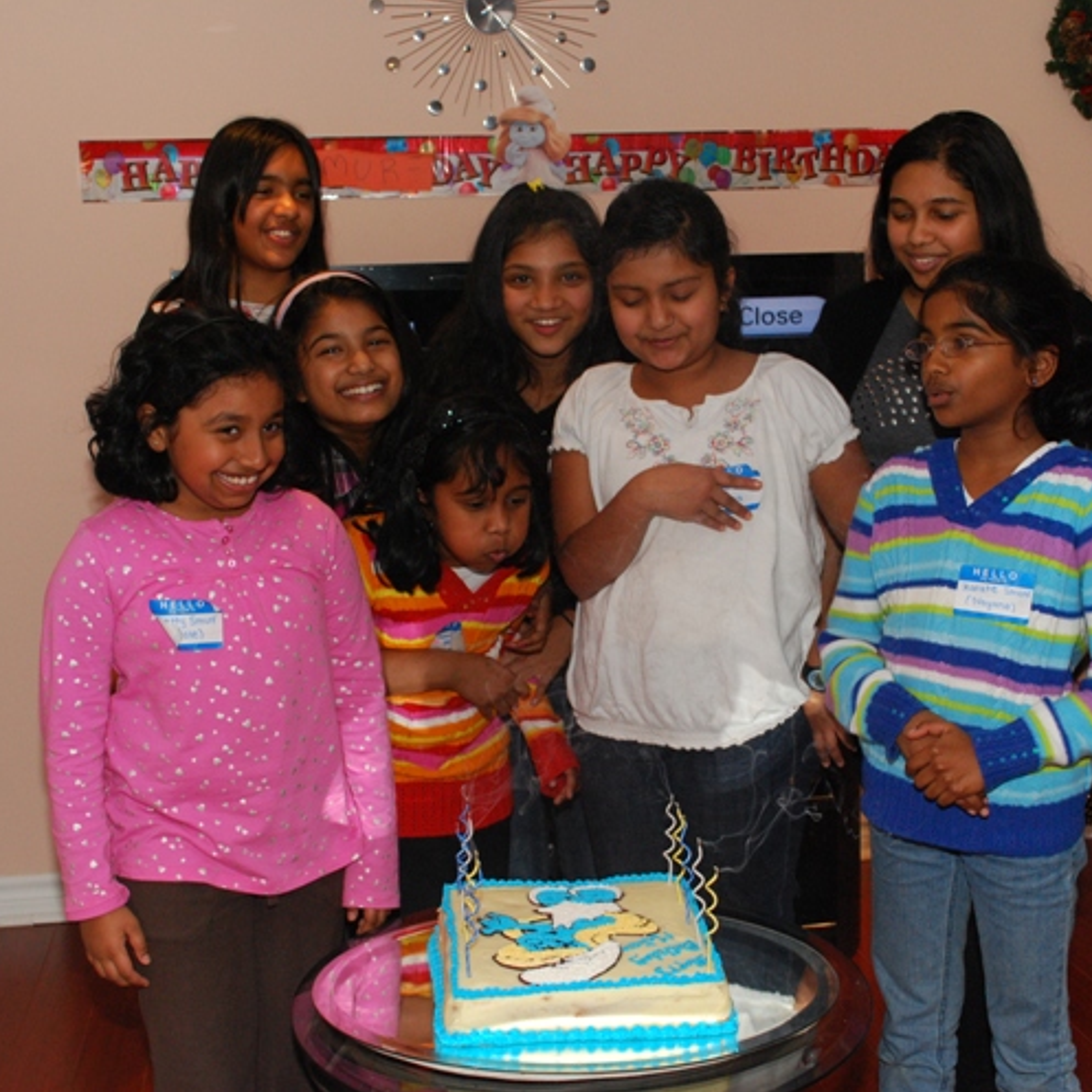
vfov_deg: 36.8
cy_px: 547
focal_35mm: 46
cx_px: 566
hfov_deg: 36.8
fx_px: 1642
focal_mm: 24
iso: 800
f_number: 7.1
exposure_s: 1/60
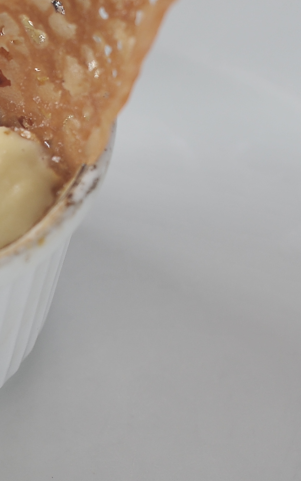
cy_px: 270
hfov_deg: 7.9
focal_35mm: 163
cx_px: -163
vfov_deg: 12.8
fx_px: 2140
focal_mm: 50
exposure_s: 1/200
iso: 400
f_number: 5
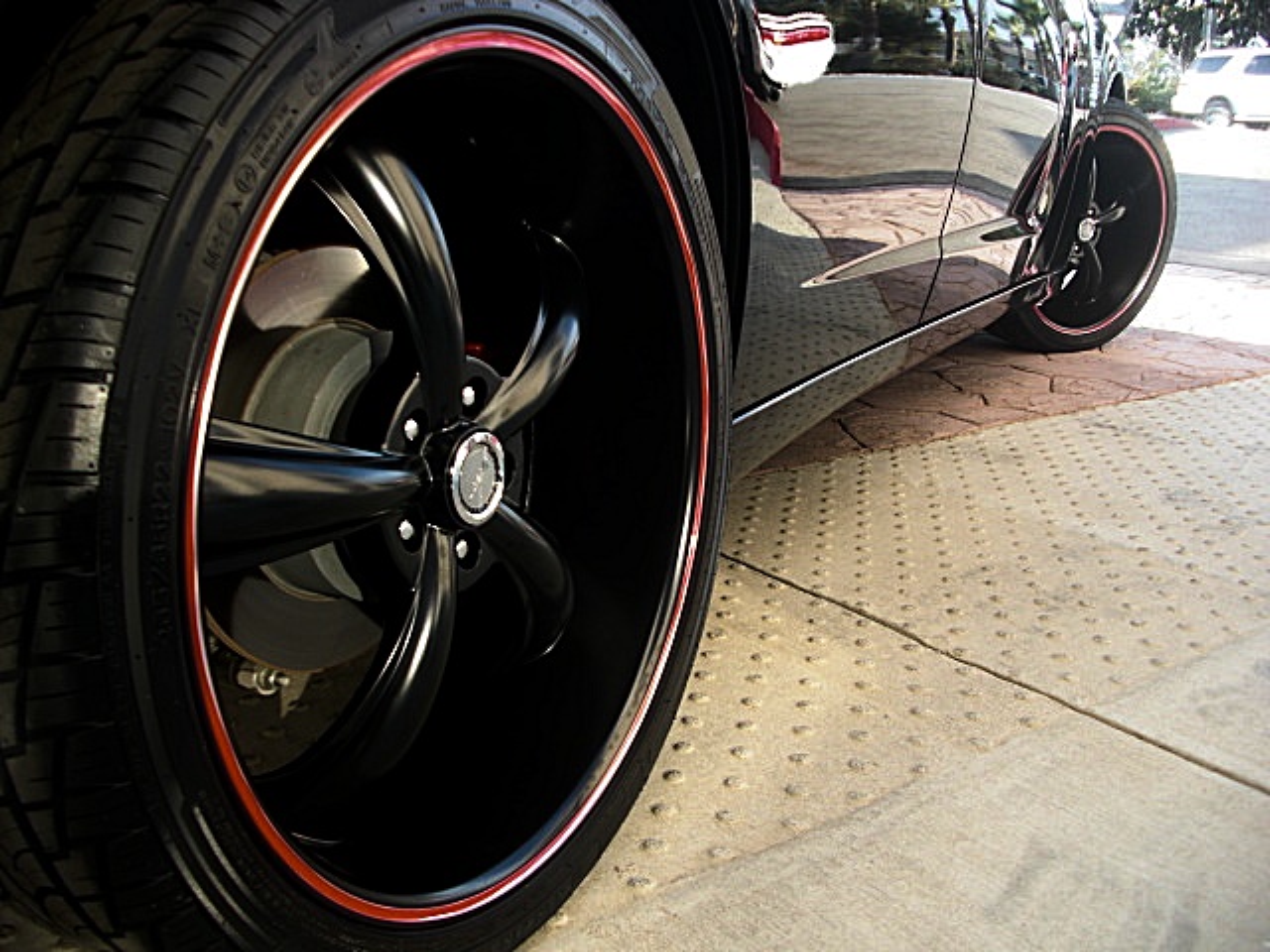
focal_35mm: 36
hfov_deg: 51.4
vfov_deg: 39.7
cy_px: 476
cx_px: 635
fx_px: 1321
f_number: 2.8
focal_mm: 6.3
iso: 50
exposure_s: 1/80
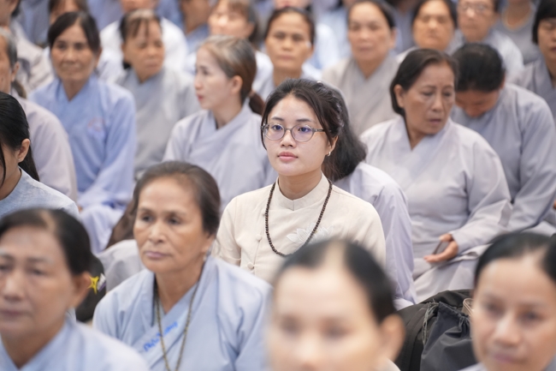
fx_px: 2316
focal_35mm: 150
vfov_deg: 9.1
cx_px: 278
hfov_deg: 13.7
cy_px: 186
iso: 3200
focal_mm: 150
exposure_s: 1/160
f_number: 2.8
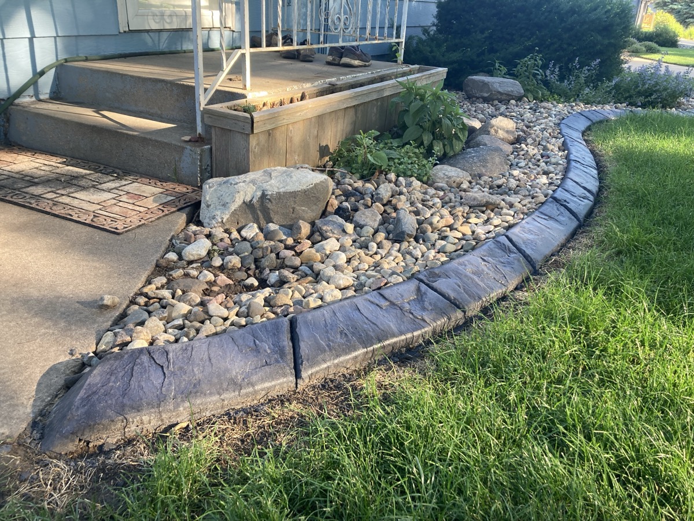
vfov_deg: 49.7
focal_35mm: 28
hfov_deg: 63.4
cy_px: 260
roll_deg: -3.3
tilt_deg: -22.8
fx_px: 561
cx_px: 347
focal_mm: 3.99
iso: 64
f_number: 1.8
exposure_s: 1/121
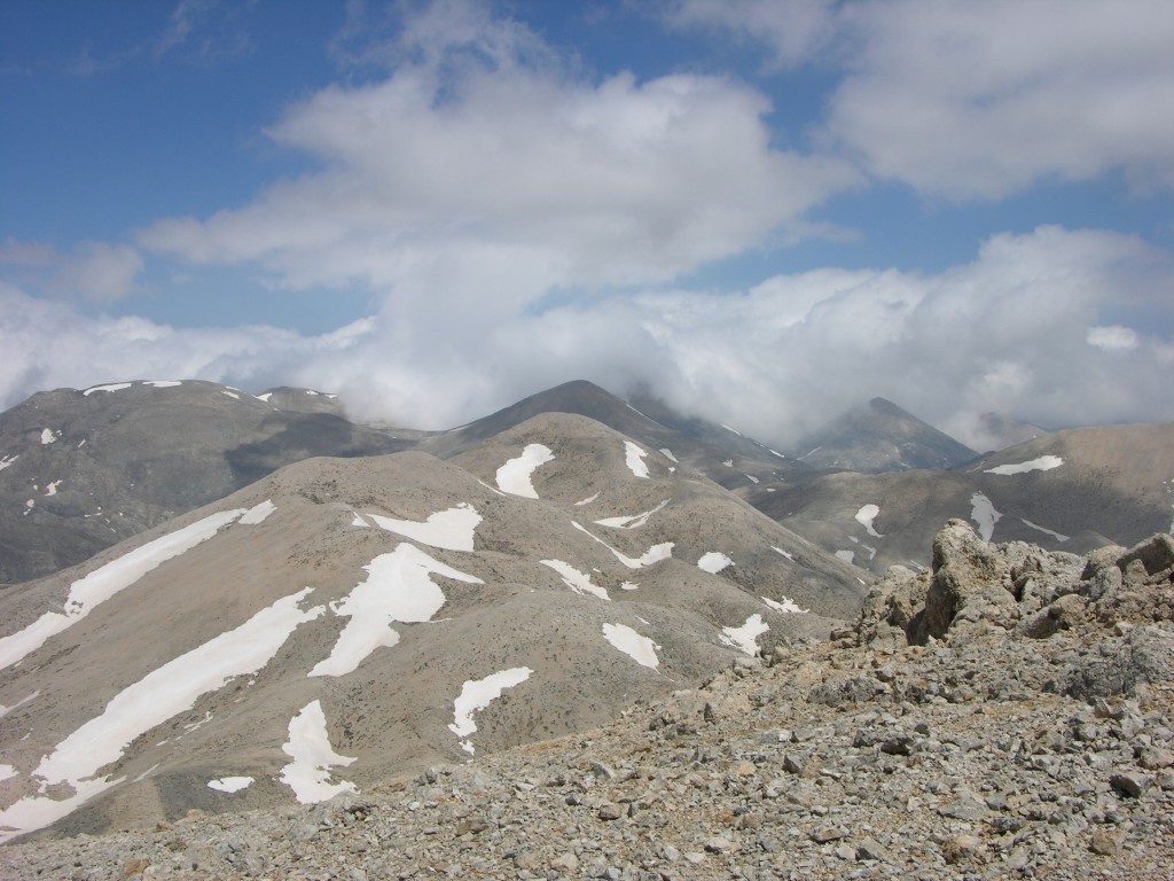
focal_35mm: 35
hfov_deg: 52.6
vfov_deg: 40.7
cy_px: 440
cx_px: 587
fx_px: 1187
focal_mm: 8.9
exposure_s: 1/366
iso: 50
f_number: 8
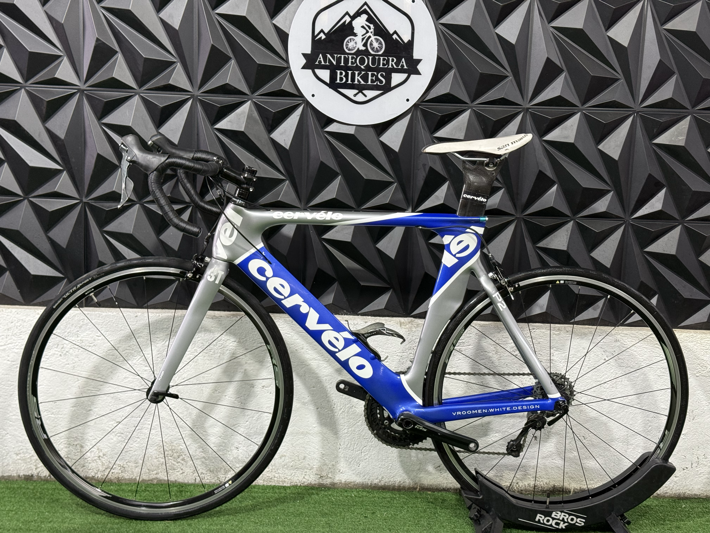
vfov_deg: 30.3
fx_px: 985
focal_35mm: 48
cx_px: 355
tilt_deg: -9.0
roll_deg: -1.8
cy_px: 266
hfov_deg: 39.7
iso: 125
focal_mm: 6.76
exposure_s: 1/60
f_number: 1.78
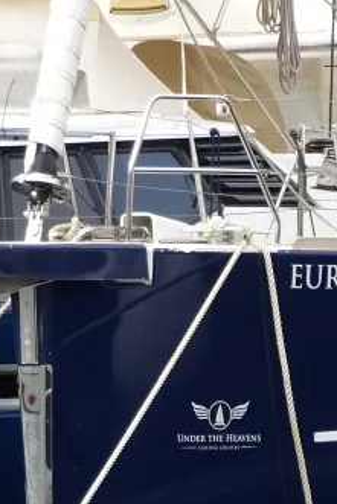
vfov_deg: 2.4
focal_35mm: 865
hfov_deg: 1.6
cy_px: 557
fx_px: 12132
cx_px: 311
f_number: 6.3
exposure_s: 1/250
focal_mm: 58.82
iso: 400
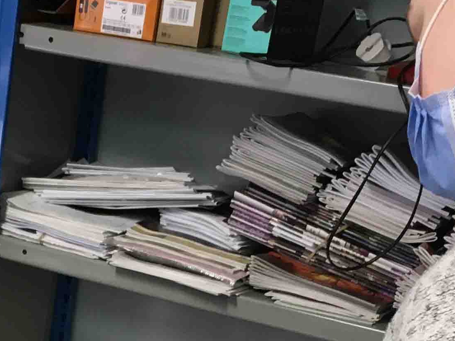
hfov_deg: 18.0
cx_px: -15
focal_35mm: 106
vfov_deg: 13.5
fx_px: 1393
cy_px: 444
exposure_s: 1/33
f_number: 2.2
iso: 80
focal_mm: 4.15
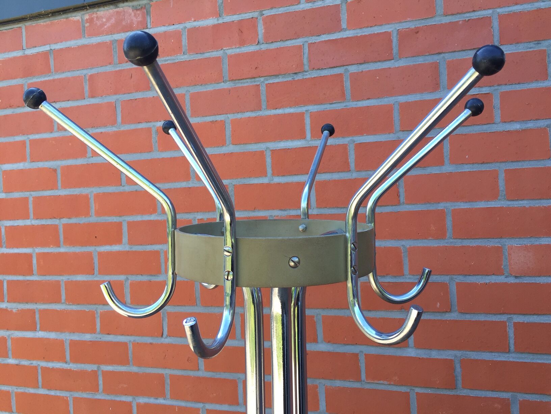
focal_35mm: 29
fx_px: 462
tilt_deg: -1.5
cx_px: 276
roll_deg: +1.6
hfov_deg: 61.7
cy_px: 207
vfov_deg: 48.2
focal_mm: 4.15
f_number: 2.2
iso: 32
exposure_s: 1/183
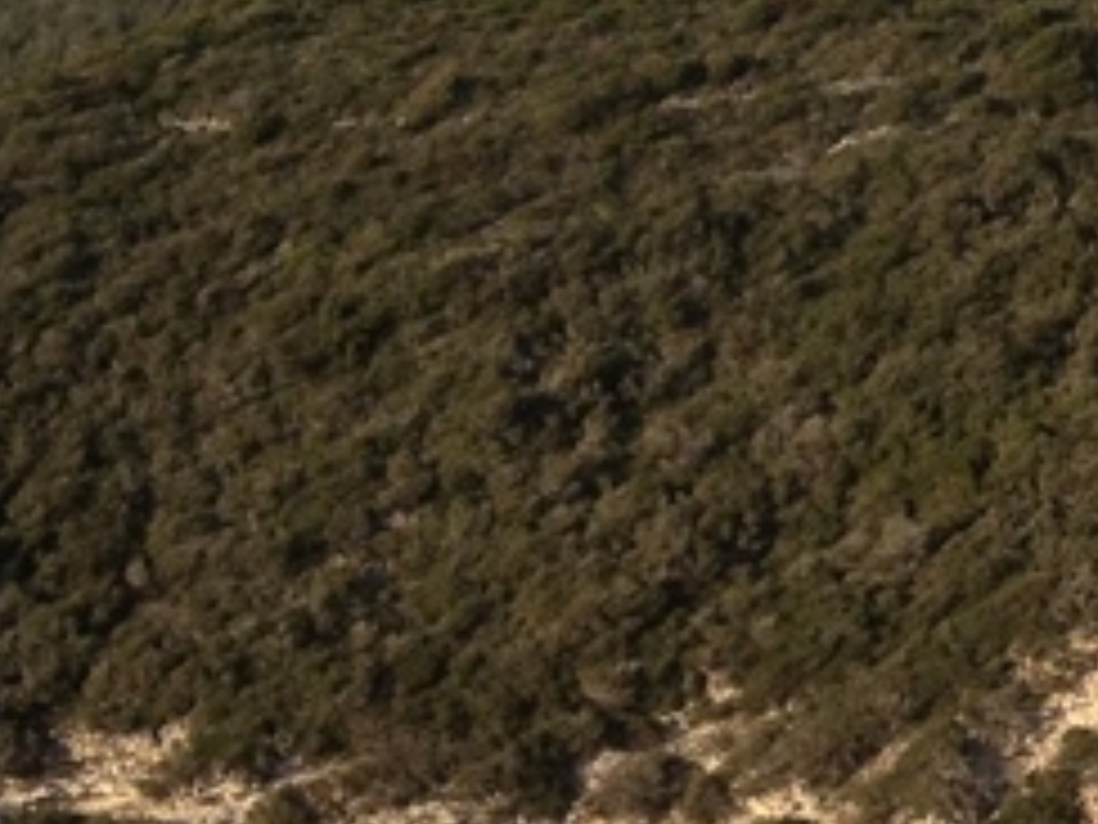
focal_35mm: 172
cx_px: 1683
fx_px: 5456
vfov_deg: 8.6
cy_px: 725
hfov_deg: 11.0
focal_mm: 4.28
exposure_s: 1/986
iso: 64
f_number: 2.4
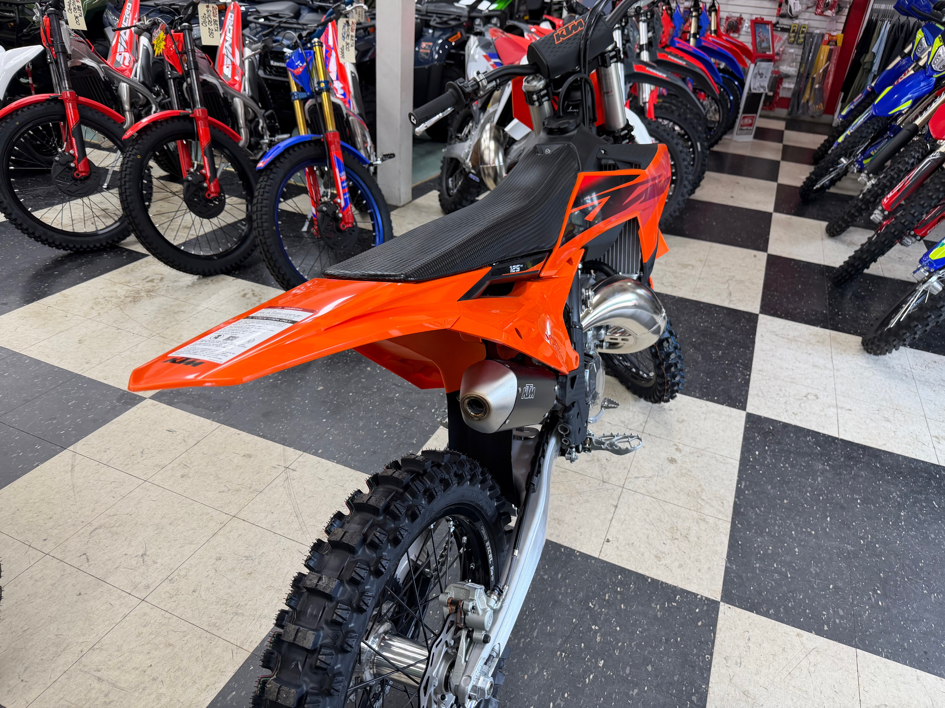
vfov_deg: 56.8
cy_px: 354
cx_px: 472
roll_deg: -4.5
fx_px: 655
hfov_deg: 71.6
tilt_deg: -30.1
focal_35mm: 24
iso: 125
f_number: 1.78
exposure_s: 1/120
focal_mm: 6.76
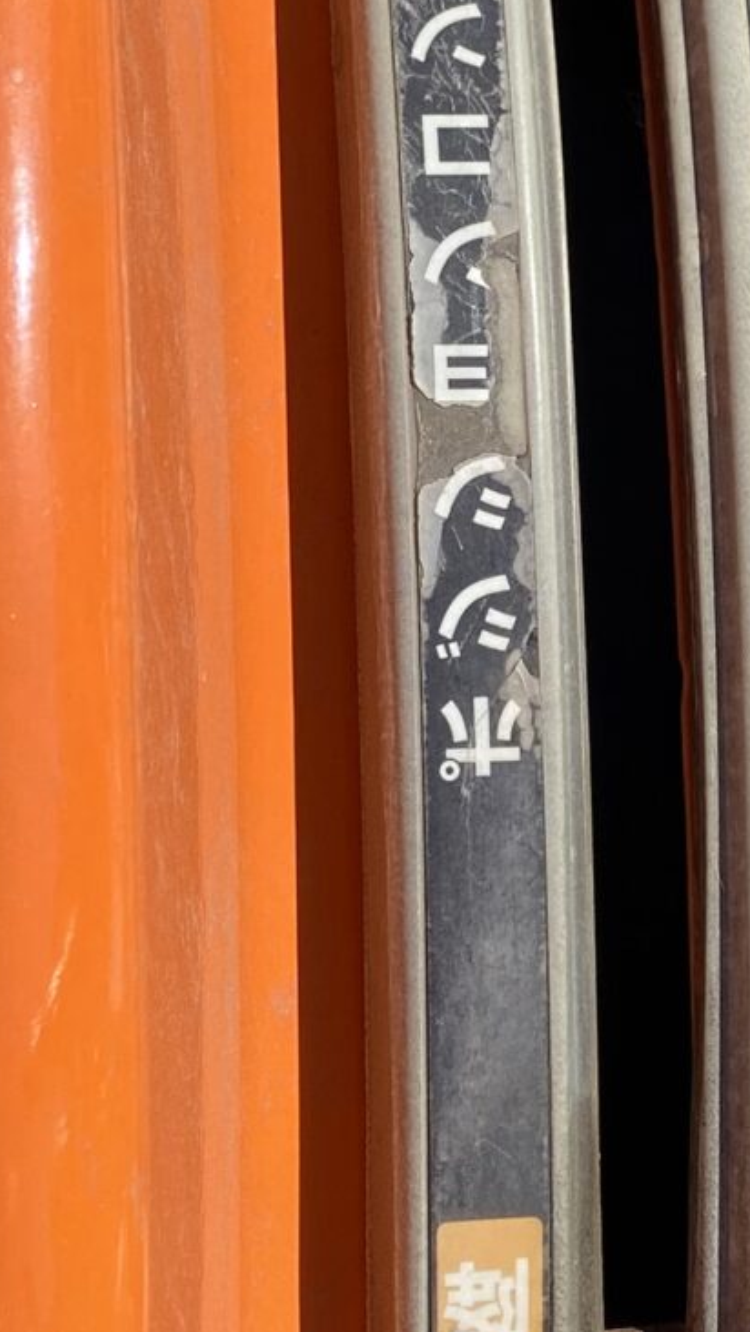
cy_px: 399
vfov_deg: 21.4
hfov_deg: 12.2
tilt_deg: -55.5
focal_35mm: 99
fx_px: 3498
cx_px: 650
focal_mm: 4.25
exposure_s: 1/2066
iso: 32
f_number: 1.8
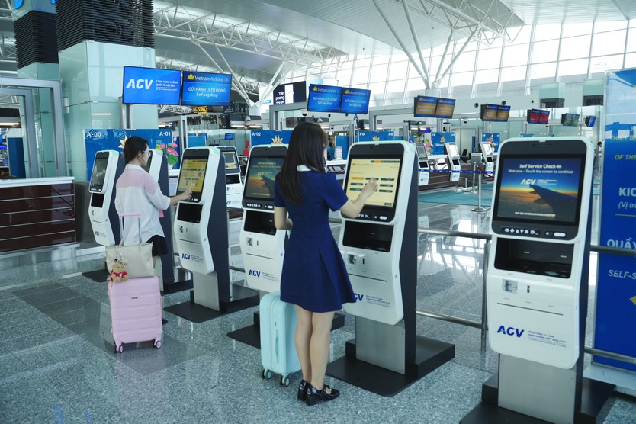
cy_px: 212
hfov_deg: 65.5
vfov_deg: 46.4
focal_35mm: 28
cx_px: 318
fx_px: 495
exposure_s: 1/400
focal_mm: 28
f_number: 4.5
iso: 1250
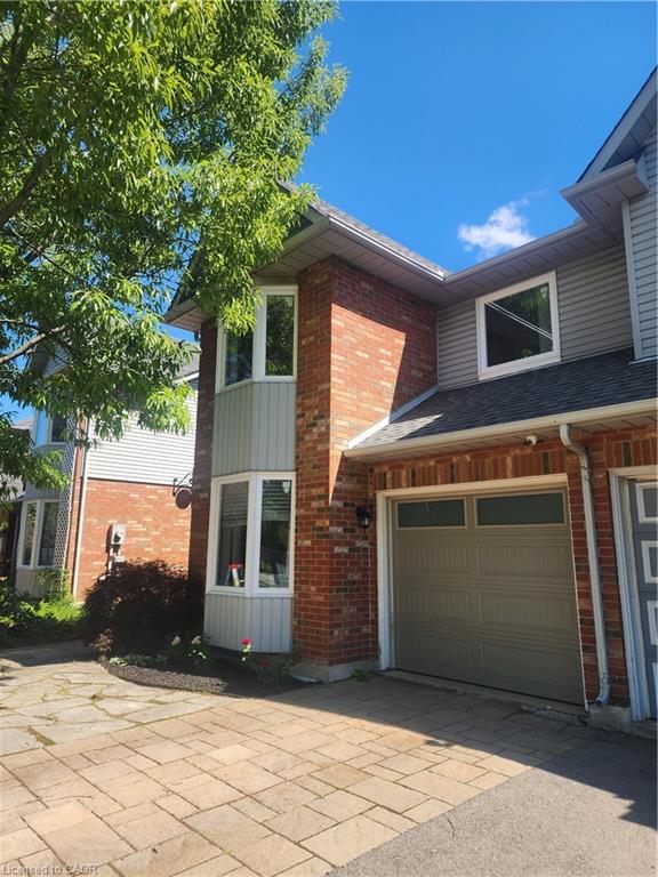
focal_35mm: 23
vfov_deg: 73.9
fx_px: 583
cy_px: 438
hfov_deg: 58.9
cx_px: 329
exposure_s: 1/504
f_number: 1.8
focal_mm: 6.4
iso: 12
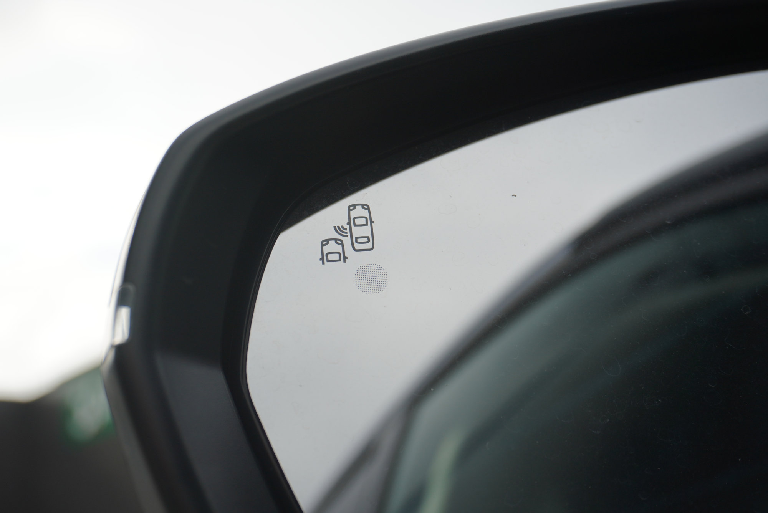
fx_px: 1025
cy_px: 256
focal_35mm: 48
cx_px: 384
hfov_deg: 41.1
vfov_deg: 28.1
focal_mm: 32
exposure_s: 1/160
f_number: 5.6
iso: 100
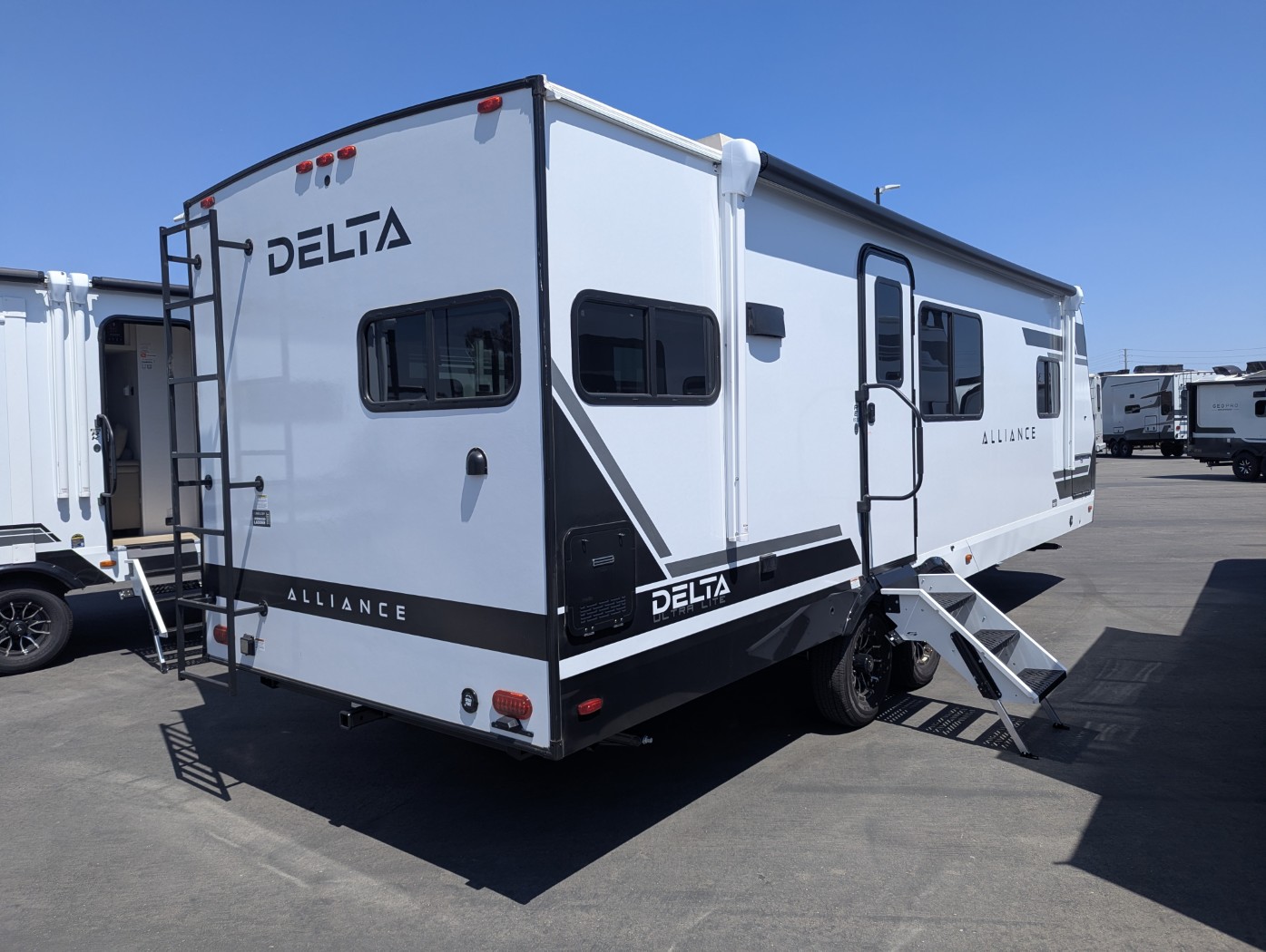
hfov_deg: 71.5
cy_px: 476
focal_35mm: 24
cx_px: 633
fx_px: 879
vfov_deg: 56.9
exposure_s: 1/2262
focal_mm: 6.81
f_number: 1.85
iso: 48
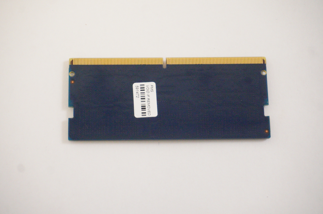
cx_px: 162
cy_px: 107
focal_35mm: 70
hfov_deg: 28.7
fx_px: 632
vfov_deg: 19.3
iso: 8000
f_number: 5.6
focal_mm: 47
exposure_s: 1/320
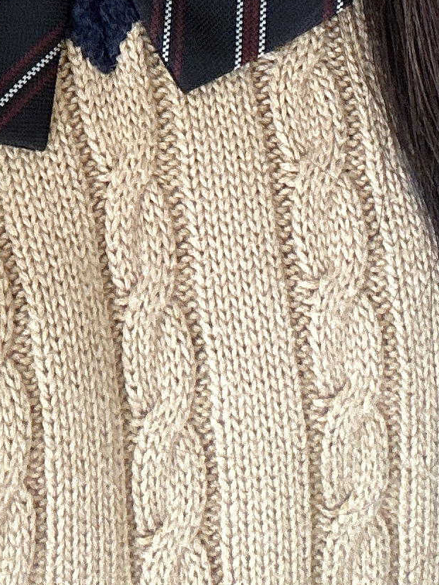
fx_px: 1894
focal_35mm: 112
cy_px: -796
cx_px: 18
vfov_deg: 13.3
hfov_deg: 13.1
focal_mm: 2.69
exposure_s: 1/60
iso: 80
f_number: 1.9
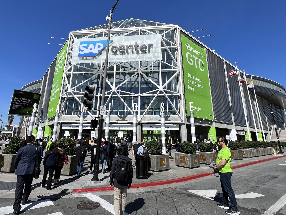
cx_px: 135
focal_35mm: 18
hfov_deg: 87.7
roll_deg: -1.3
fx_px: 149
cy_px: 93
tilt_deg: +15.7
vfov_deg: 71.2
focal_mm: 1.57
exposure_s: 1/3425
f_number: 1.8
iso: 32
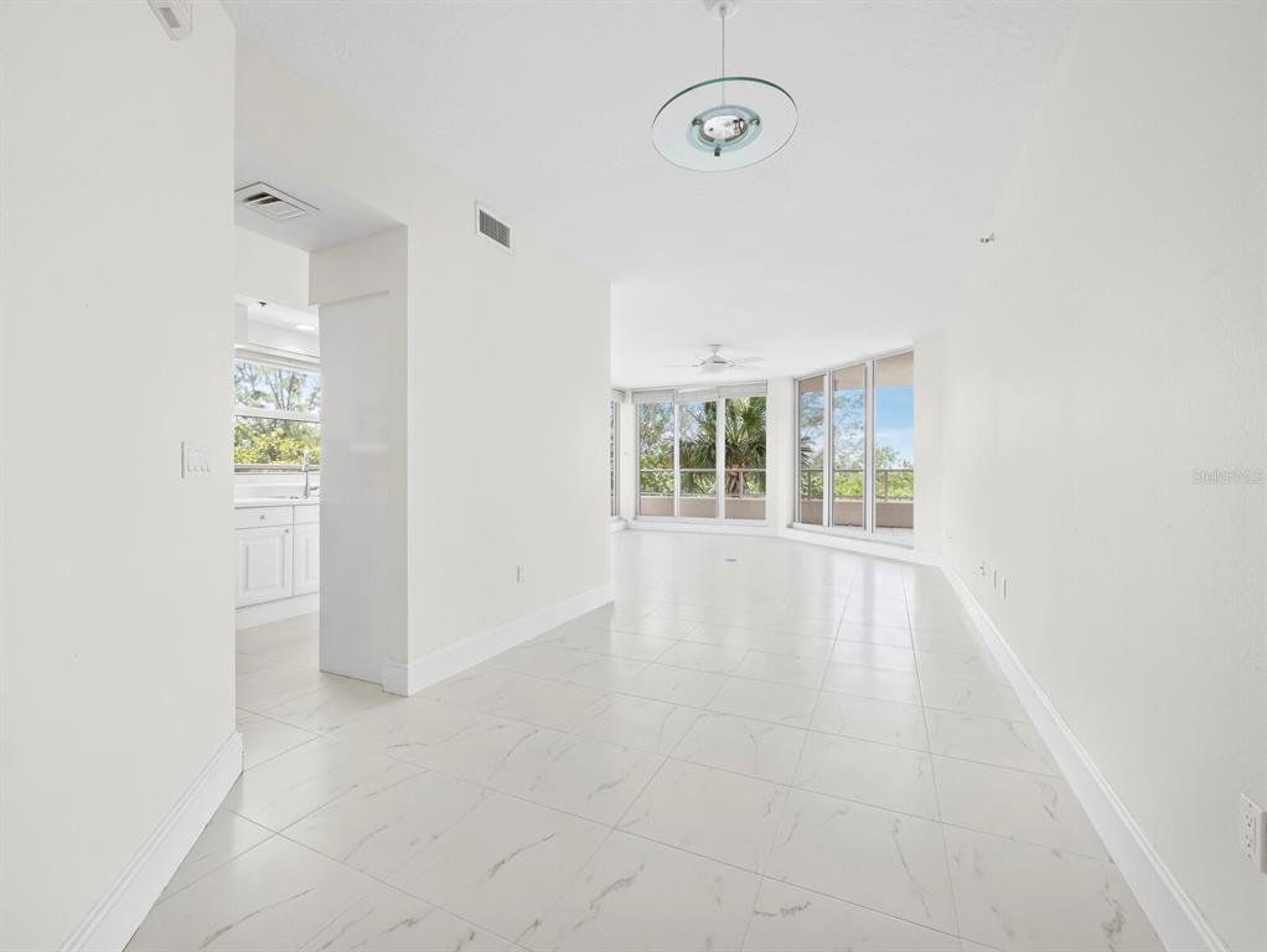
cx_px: 634
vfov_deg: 85.7
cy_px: 476
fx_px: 513
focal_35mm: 14
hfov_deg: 102.0
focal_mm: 7
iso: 400
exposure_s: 1/6
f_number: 11
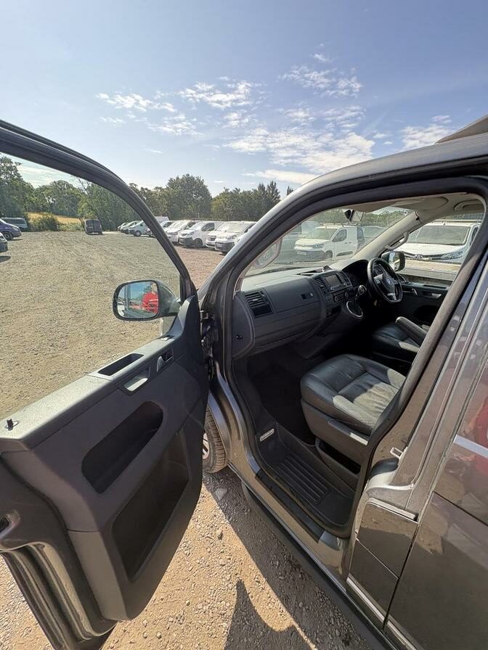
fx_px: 263
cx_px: 244
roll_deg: -5.8
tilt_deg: -14.7
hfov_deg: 85.7
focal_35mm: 14
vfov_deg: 102.1
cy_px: 325
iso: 40
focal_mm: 2.22
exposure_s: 1/252
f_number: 2.2
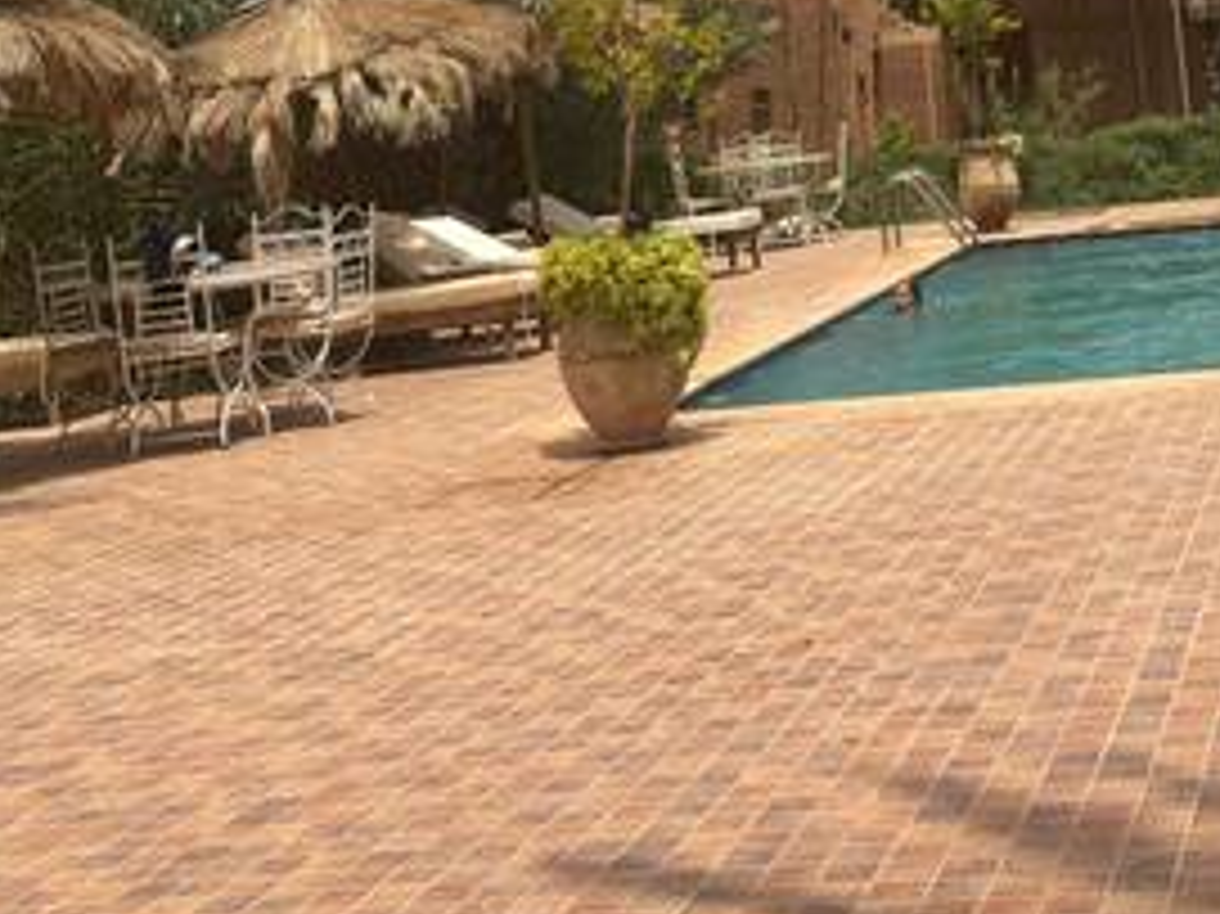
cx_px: 1022
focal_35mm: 69
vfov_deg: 19.9
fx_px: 2431
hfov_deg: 27.5
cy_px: -194
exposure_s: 1/5618
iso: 50
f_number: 1.6
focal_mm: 5.96
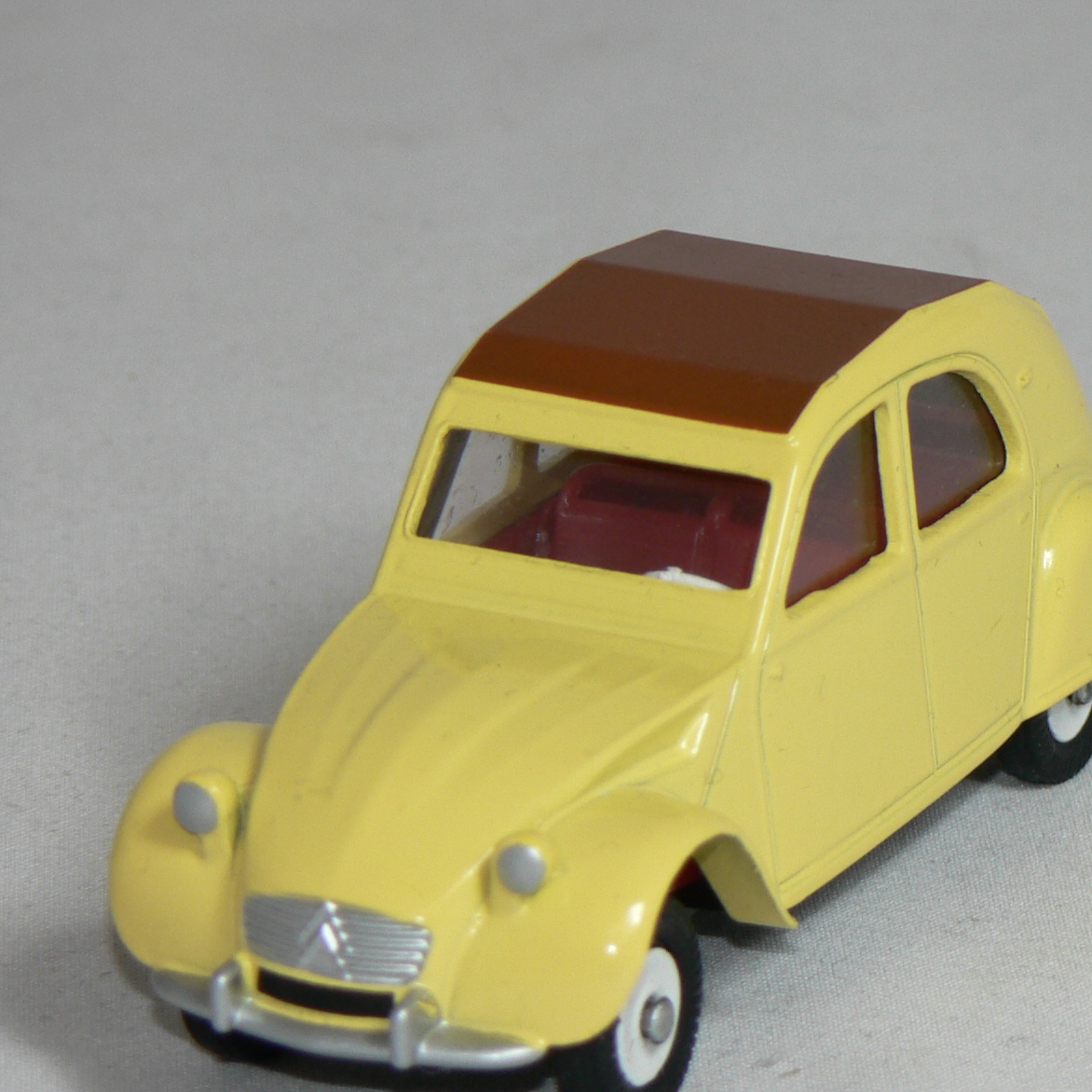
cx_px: 712
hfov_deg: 7.0
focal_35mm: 251
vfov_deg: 7.0
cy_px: 621
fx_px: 8958
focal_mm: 21.6
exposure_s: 1/60
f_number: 3.2
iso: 80
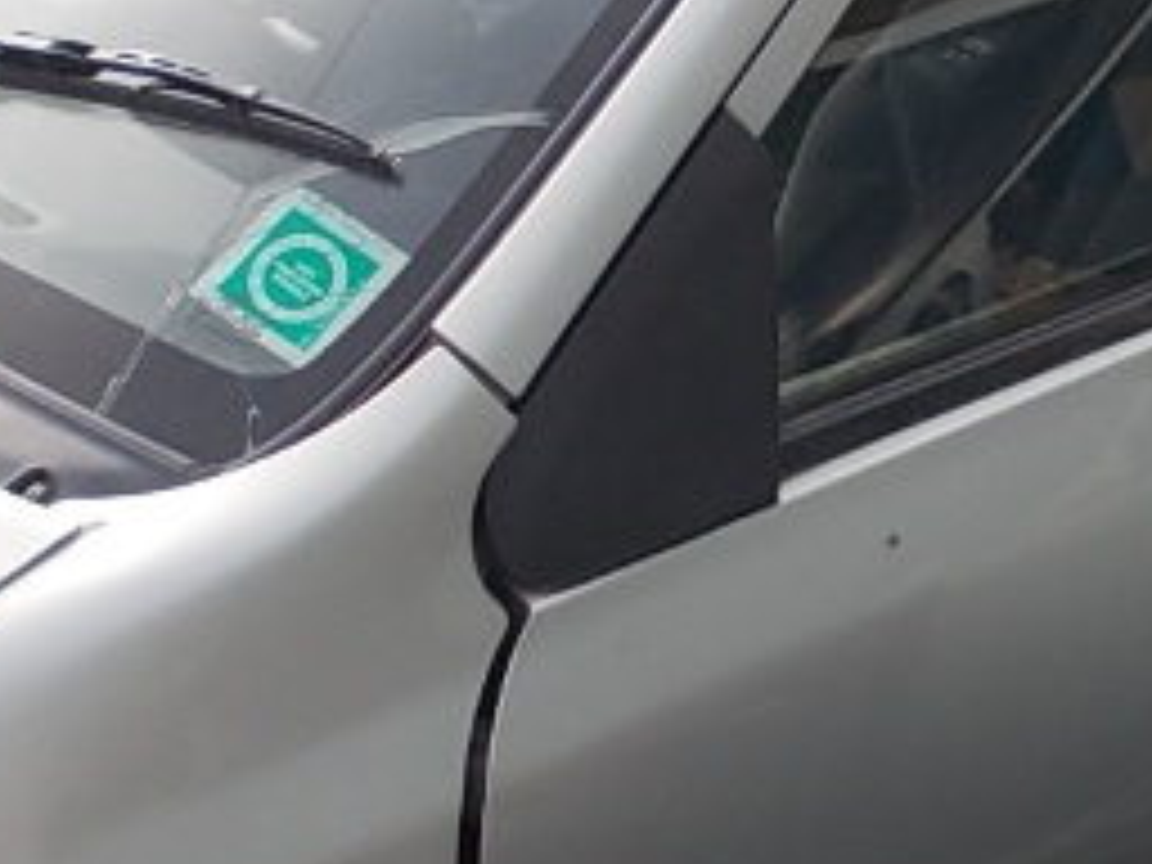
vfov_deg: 21.0
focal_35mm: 70
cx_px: 729
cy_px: 346
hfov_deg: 27.7
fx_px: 2330
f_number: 5.4
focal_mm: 4
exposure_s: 1/160
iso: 80
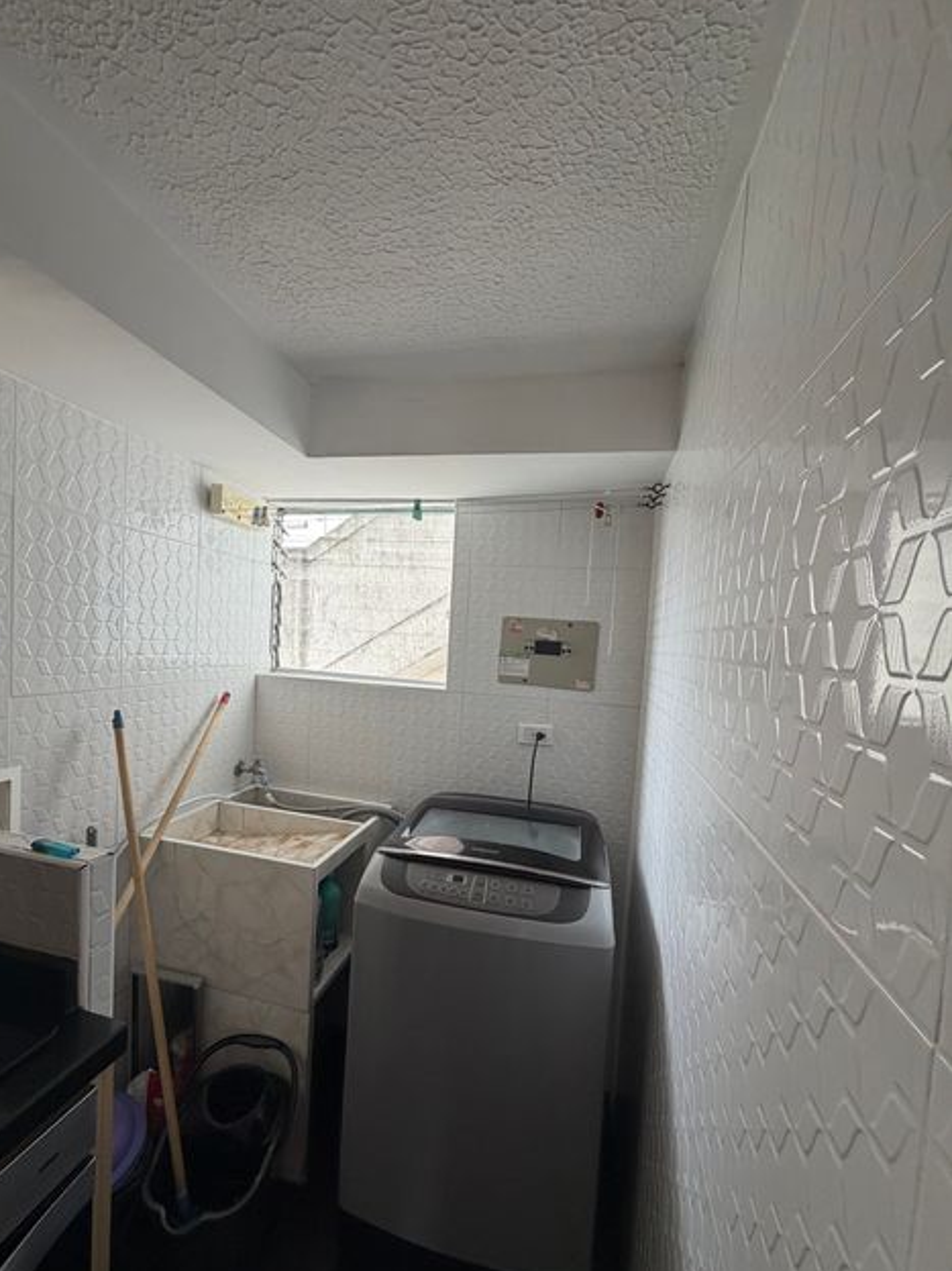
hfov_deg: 81.6
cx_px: 444
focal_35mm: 15
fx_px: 550
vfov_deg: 98.1
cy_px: 674
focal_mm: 2.22
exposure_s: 1/121
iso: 250
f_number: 2.2
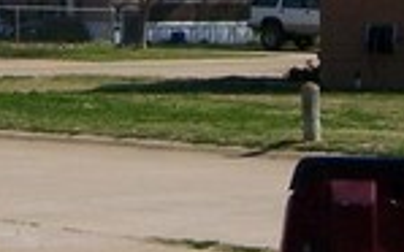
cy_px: -198
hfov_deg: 9.6
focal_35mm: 218
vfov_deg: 5.9
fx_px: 2399
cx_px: 81
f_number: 4.5
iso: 80
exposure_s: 1/800
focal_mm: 6
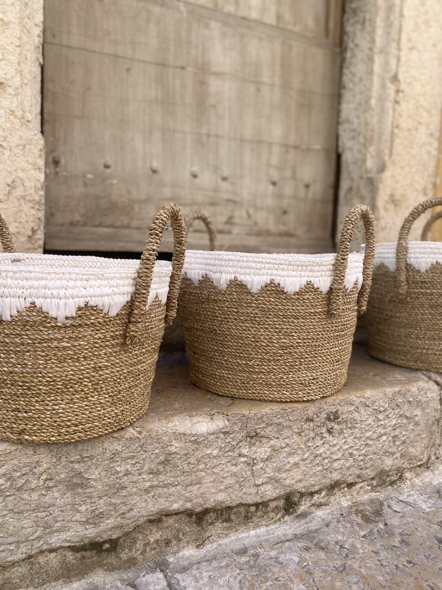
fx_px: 443
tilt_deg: -4.9
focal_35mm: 26
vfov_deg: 67.3
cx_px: 221
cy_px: 295
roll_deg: -2.4
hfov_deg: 53.1
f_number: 1.8
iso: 32
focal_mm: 4.25
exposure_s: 1/502
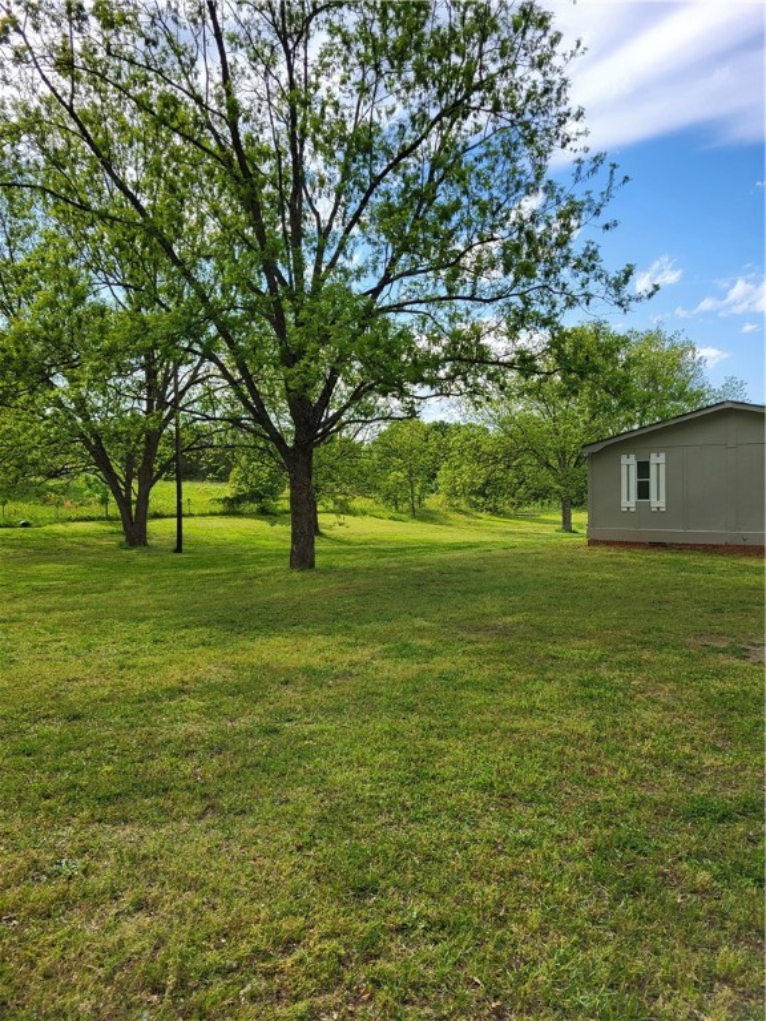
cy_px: 510
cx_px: 383
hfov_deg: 53.1
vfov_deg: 67.3
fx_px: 767
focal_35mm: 26
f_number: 1.8
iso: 40
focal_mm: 5.4
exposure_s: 1/1765
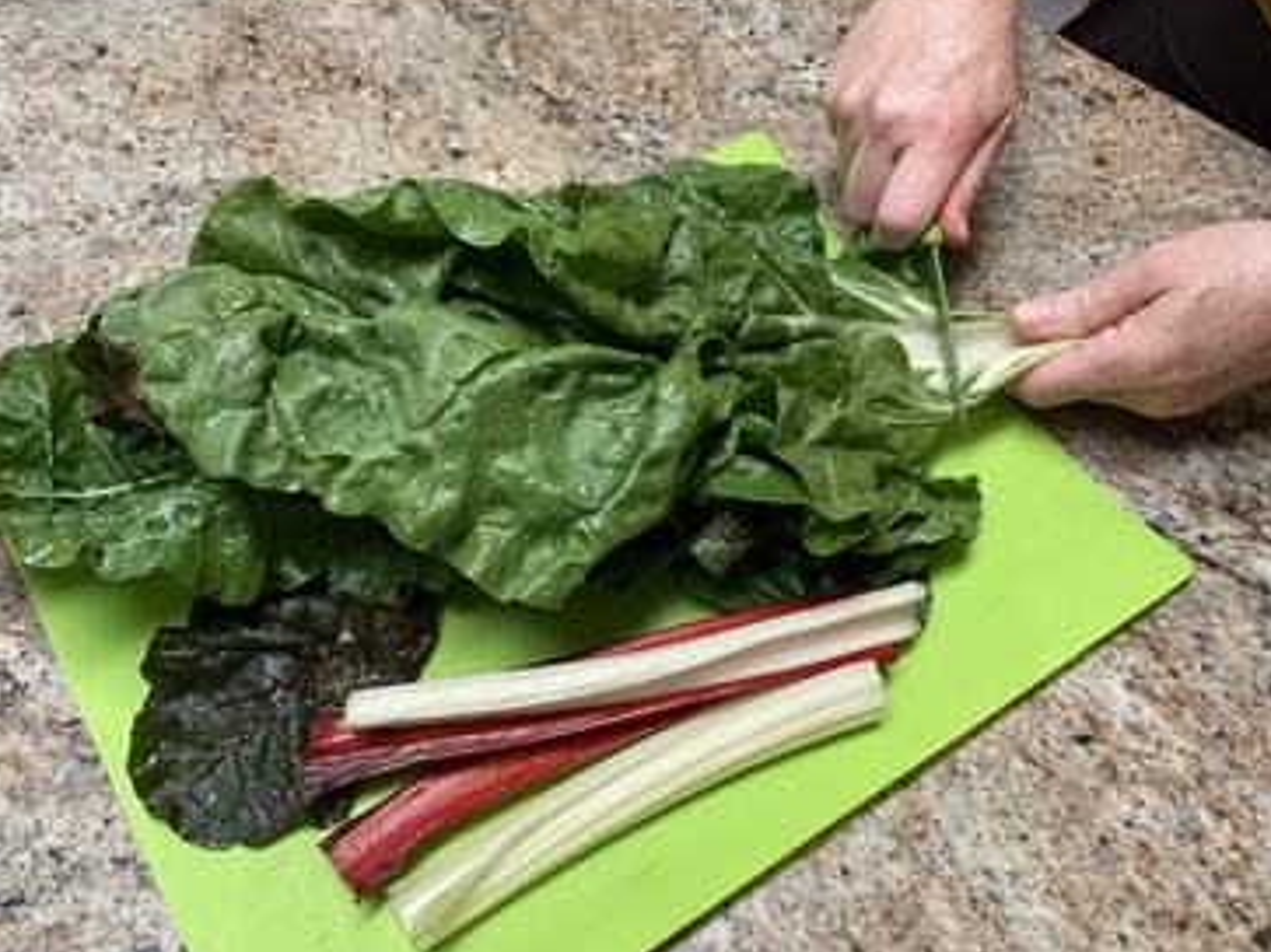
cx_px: 585
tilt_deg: -57.2
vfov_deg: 44.1
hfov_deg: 56.8
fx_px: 1175
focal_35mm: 32
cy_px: 476
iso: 100
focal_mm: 3
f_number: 1.8
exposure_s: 1/60
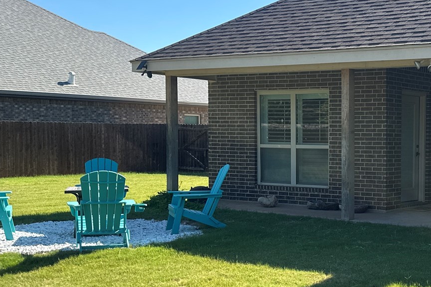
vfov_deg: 23.0
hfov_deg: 31.7
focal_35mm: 59
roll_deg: -0.1
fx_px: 707
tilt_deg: -1.6
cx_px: 415
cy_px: 174
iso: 80
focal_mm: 6.86
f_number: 1.78
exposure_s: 1/2353
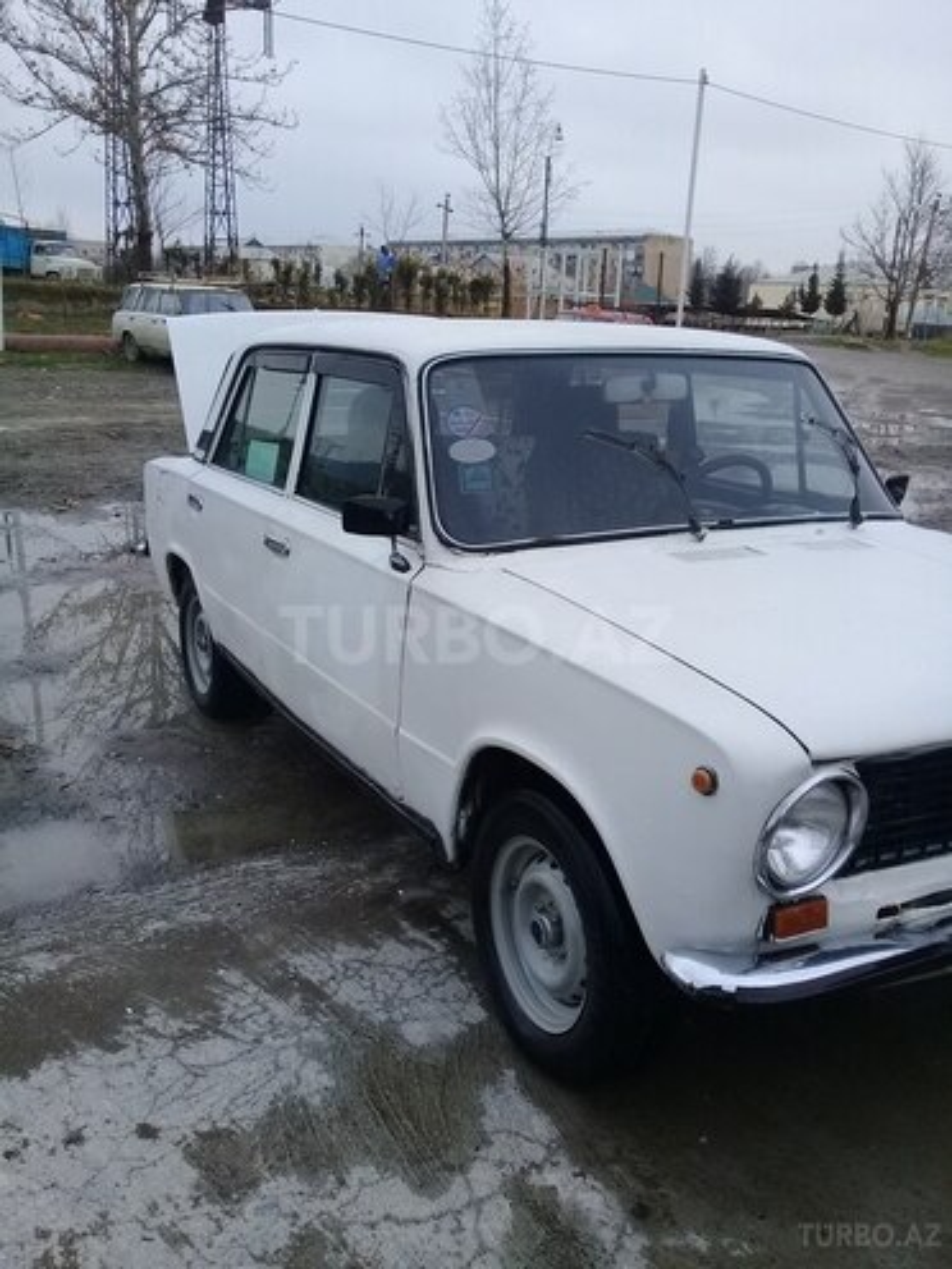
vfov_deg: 58.4
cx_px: 476
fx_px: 1137
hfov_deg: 45.4
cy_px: 634
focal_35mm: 31
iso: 50
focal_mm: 3.3
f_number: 2.2
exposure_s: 1/407
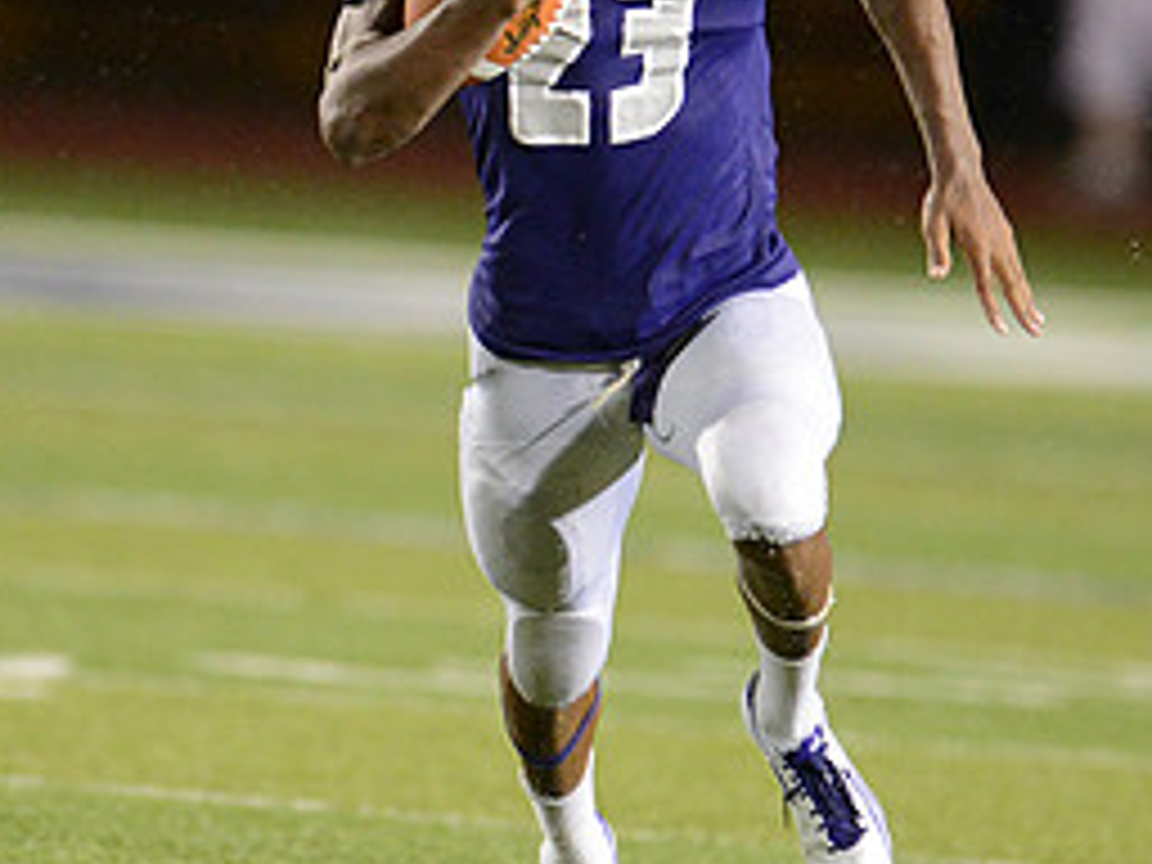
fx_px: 29020
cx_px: 378
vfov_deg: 1.7
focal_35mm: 872
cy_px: 236
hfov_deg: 2.3
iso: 5000
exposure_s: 1/1000
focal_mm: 400
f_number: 2.8
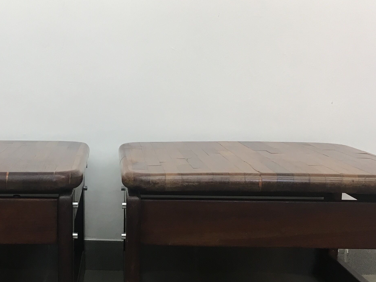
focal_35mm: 63
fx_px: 684
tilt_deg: -9.4
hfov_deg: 30.2
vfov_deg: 23.2
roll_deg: +0.0
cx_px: 95
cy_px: 191
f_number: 2.2
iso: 40
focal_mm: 4.15
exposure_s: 1/33
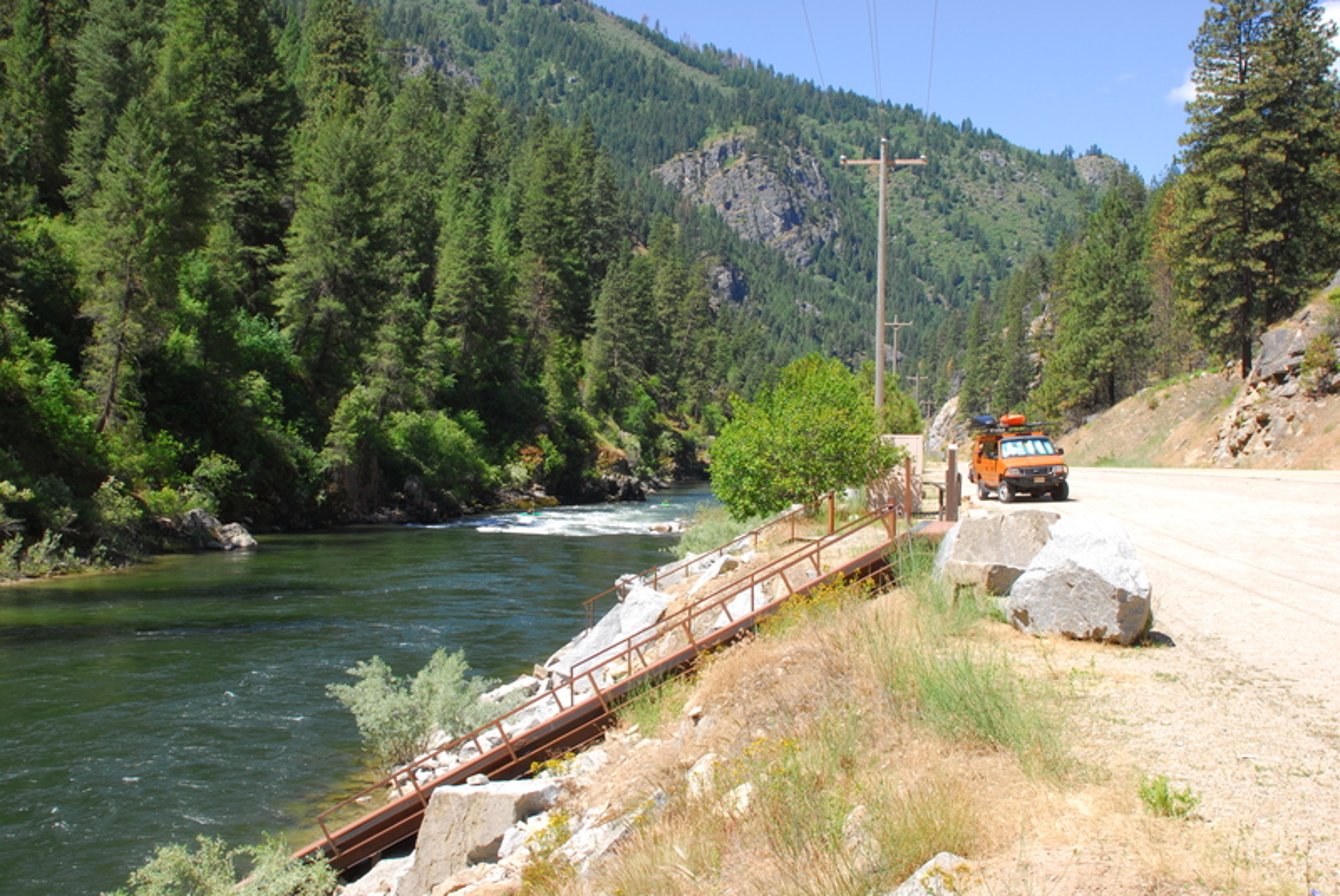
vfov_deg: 32.0
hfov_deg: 46.4
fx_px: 1565
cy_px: 448
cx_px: 670
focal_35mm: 42
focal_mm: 28
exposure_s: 1/60
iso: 160
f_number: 11
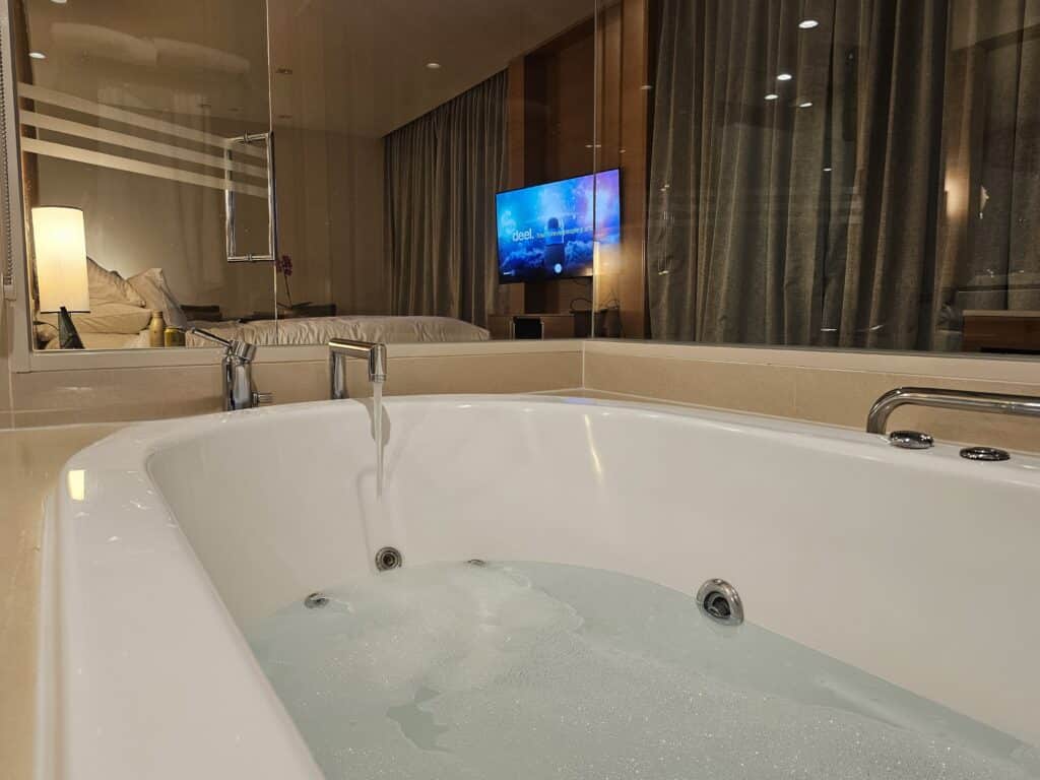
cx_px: 520
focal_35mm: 23
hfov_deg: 73.9
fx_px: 691
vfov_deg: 58.9
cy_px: 390
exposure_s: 1/101
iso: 320
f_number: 1.7
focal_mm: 6.3
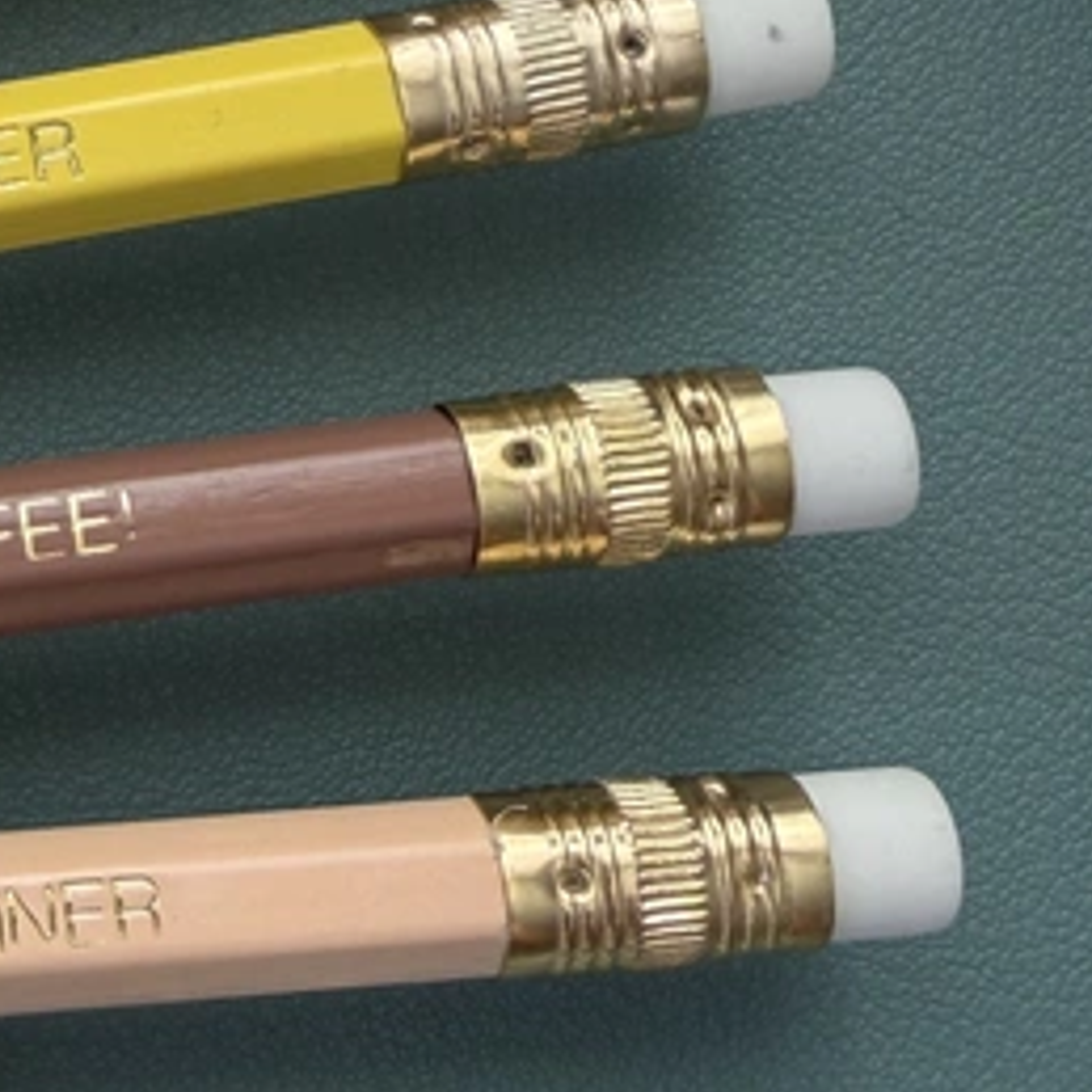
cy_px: -72
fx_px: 2784
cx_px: -291
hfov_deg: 20.5
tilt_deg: -78.4
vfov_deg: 21.2
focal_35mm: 78
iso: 40
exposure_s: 1/121
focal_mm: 2.22
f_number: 2.2
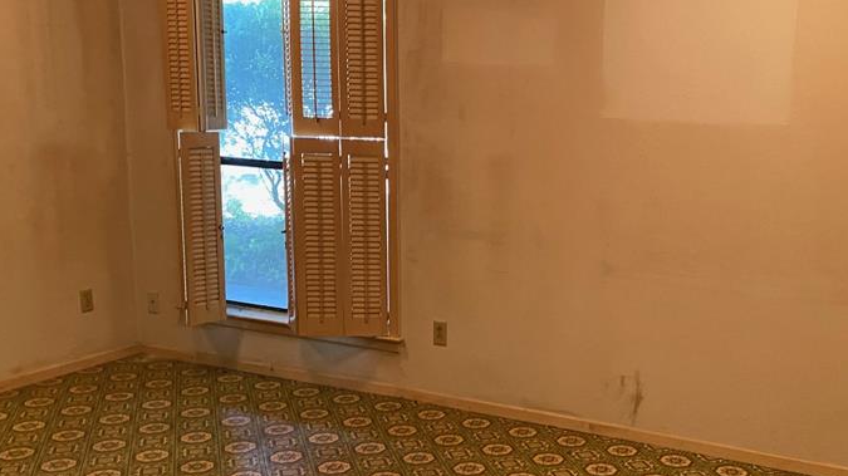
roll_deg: +0.8
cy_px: 280
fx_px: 966
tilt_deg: -15.6
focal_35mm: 43
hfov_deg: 46.7
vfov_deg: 27.6
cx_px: 559
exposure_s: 1/60
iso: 320
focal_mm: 4.25
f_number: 1.8
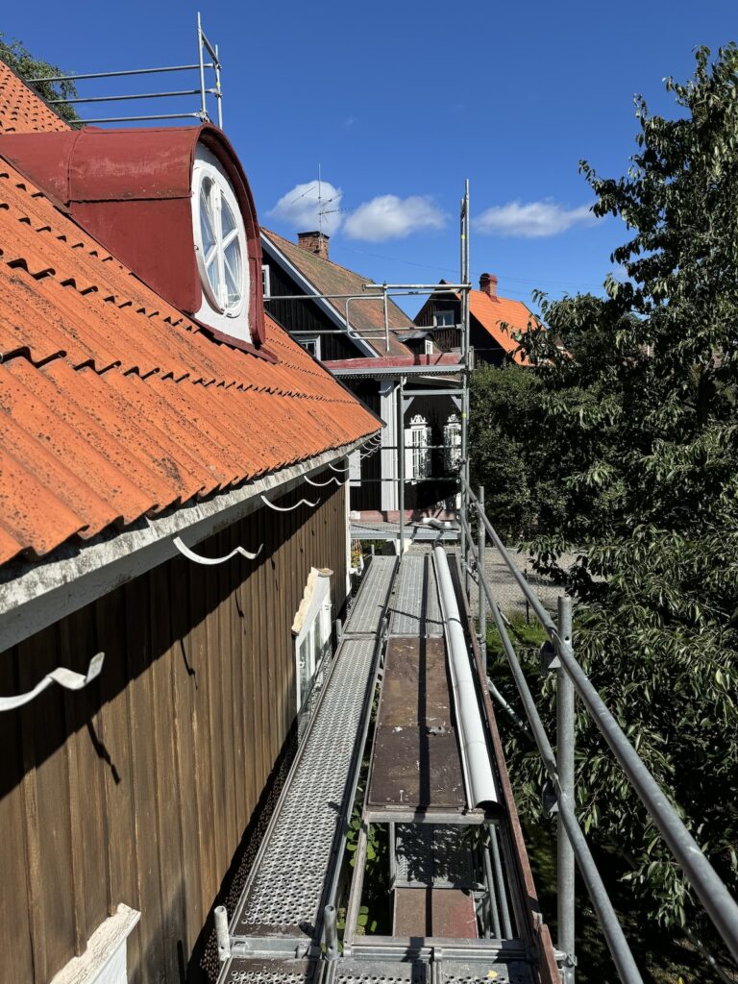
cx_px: 369
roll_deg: +1.6
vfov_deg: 71.6
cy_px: 492
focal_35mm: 24
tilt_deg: -5.5
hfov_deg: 56.8
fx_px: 682
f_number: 1.78
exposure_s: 1/4950
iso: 80
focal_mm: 6.76
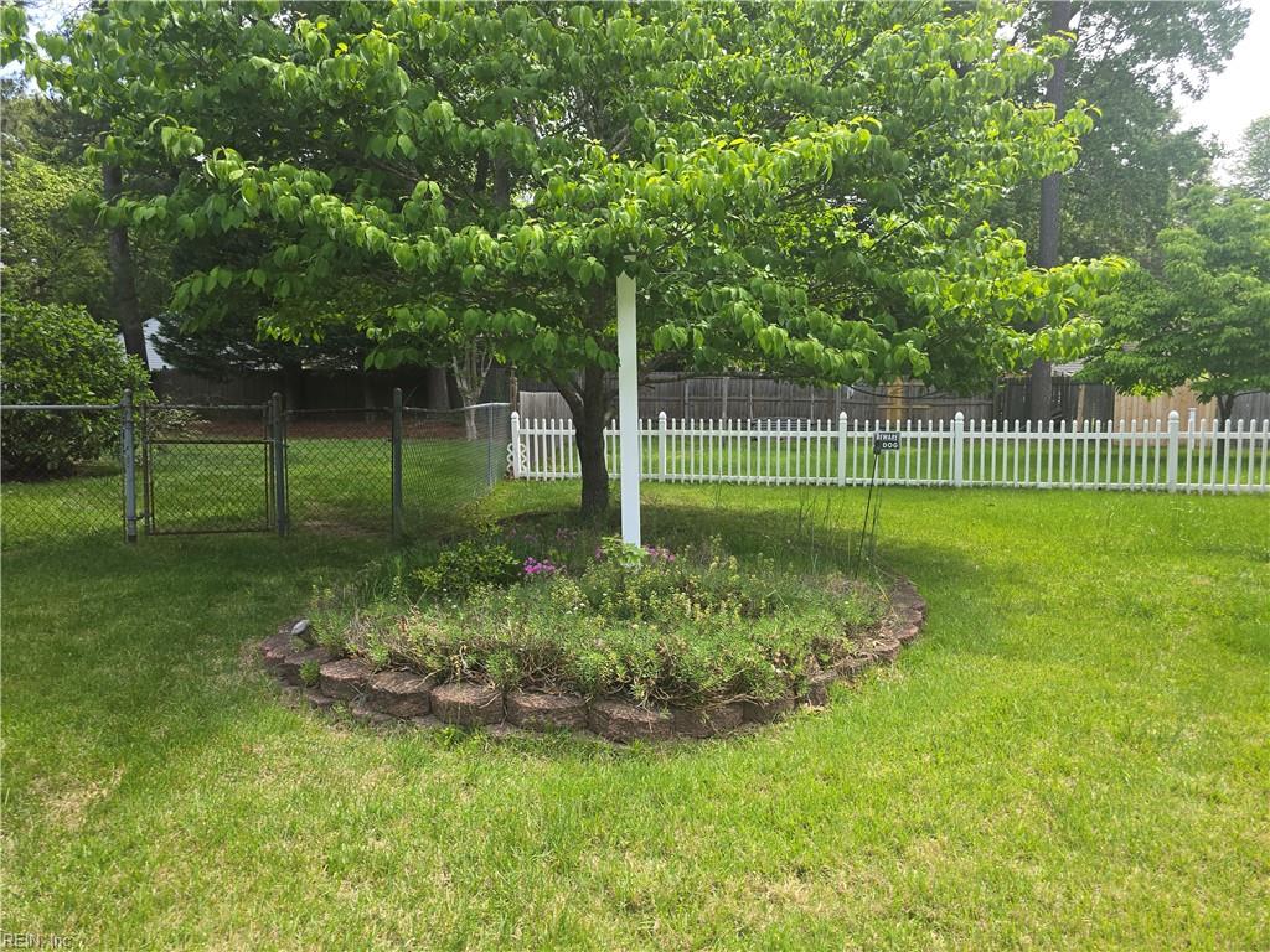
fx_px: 844
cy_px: 476
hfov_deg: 73.9
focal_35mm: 23
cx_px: 635
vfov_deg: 58.9
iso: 12
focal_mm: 6.3
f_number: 1.7
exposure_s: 1/190
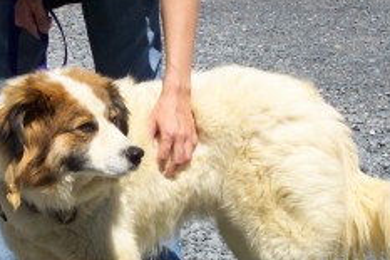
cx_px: 121
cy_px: 205
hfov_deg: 14.7
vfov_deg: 9.8
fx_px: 1505
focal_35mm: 139
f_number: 13
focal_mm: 16.4
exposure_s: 1/125
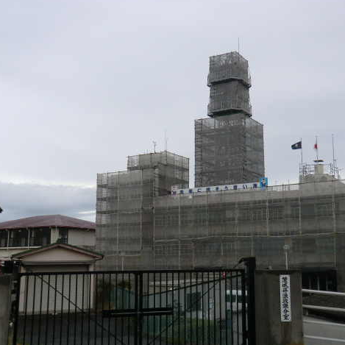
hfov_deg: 40.6
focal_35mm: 41
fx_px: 462
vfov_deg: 40.9
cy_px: 173
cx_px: 220
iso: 64
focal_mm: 6.1
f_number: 3.6
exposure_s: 1/200
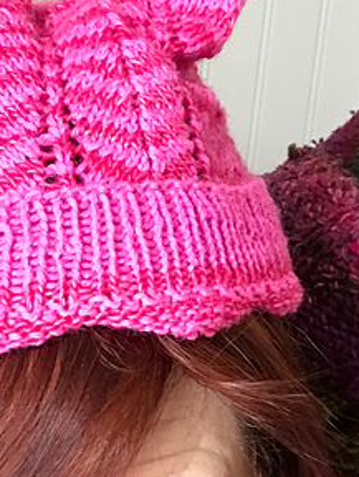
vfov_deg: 27.1
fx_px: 979
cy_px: 340
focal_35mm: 71
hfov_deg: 20.4
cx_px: 37
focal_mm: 2.87
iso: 160
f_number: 2.2
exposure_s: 1/30
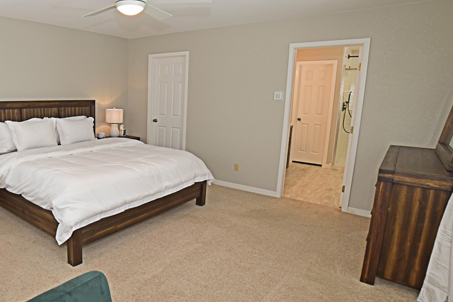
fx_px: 302
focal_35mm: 24
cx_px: 118
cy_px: 147
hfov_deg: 69.3
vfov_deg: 53.2
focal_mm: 14
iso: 800
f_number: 7.1
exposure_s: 1/60
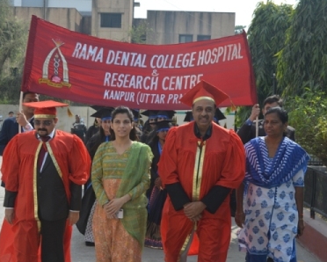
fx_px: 577
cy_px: 131
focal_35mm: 60
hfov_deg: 31.6
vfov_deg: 25.6
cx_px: 156
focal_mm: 35
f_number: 8
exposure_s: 1/250
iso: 140
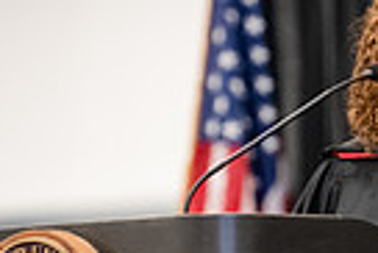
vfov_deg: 1.7
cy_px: 249
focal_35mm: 811
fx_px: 8524
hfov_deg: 2.5
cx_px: 353
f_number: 3.2
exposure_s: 1/200
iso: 3200
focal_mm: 190
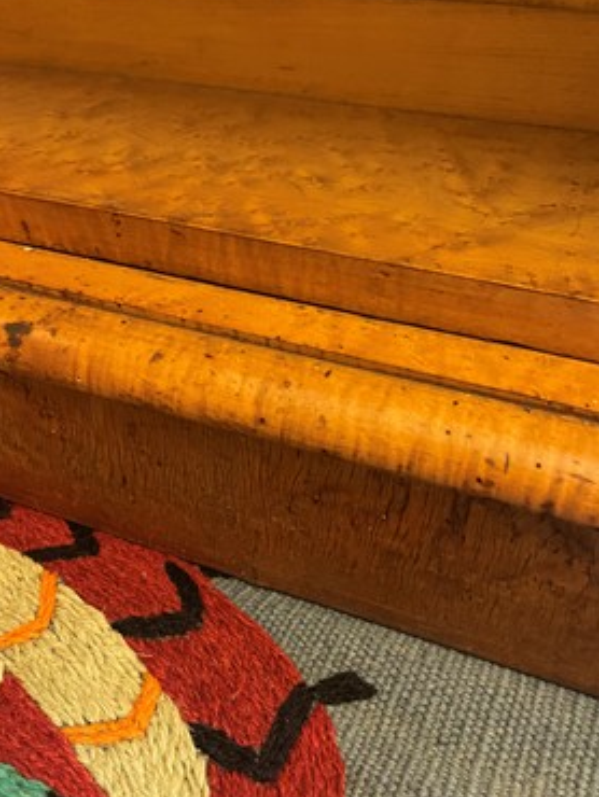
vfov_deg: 65.3
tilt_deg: -38.3
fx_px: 622
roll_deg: -0.9
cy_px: 401
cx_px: 319
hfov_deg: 51.4
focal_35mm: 27
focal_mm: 5.1
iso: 500
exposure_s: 1/25
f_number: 1.6
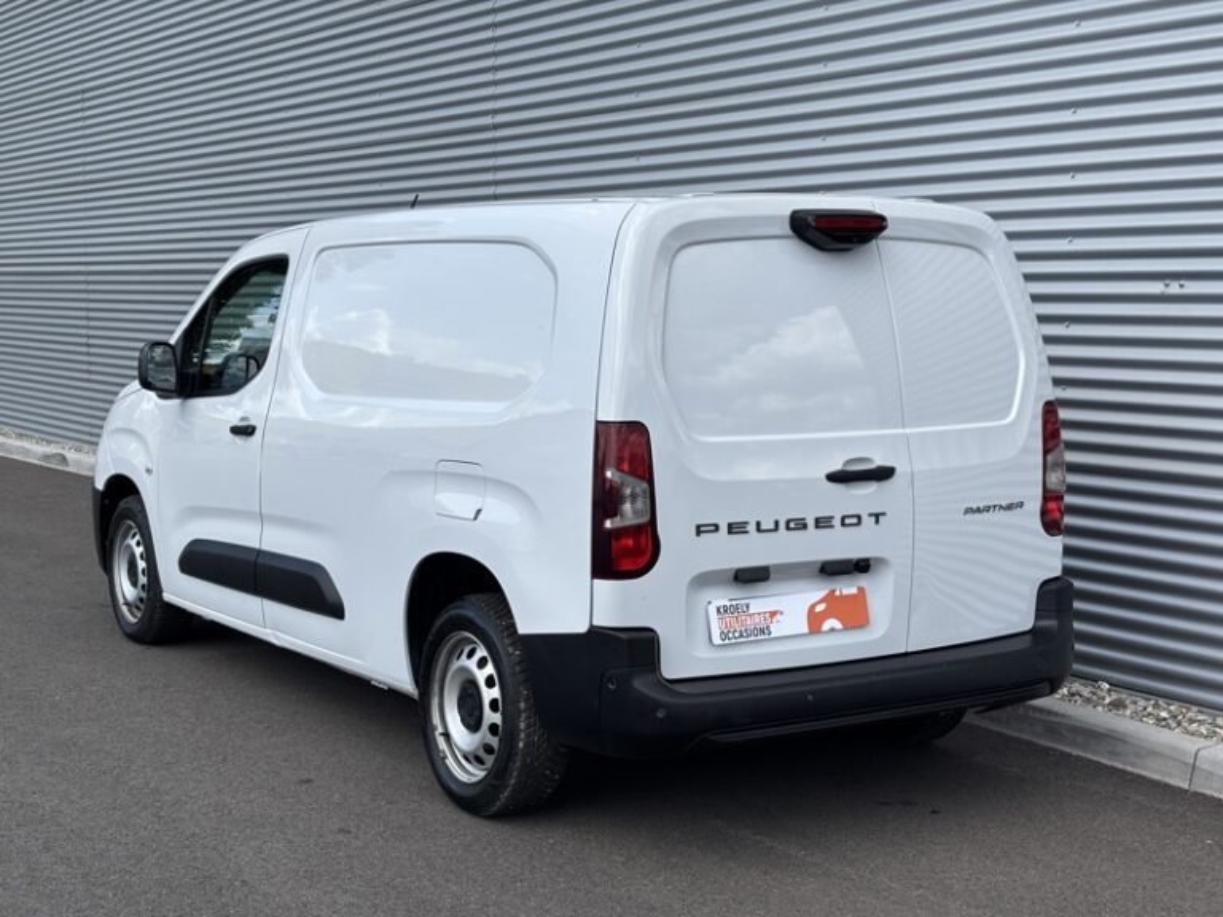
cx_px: 612
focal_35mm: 52
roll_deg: +0.4
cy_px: 458
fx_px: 1837
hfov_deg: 36.8
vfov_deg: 28.0
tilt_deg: -5.5
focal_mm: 5.96
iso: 40
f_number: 1.6
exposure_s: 1/2151
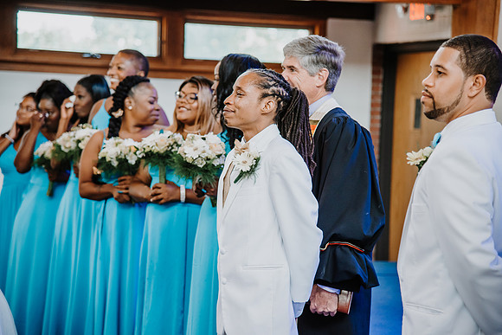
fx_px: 1464
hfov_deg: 19.5
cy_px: 168
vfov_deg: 13.0
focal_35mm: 105
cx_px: 251
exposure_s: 1/125
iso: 900
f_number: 4
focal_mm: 105
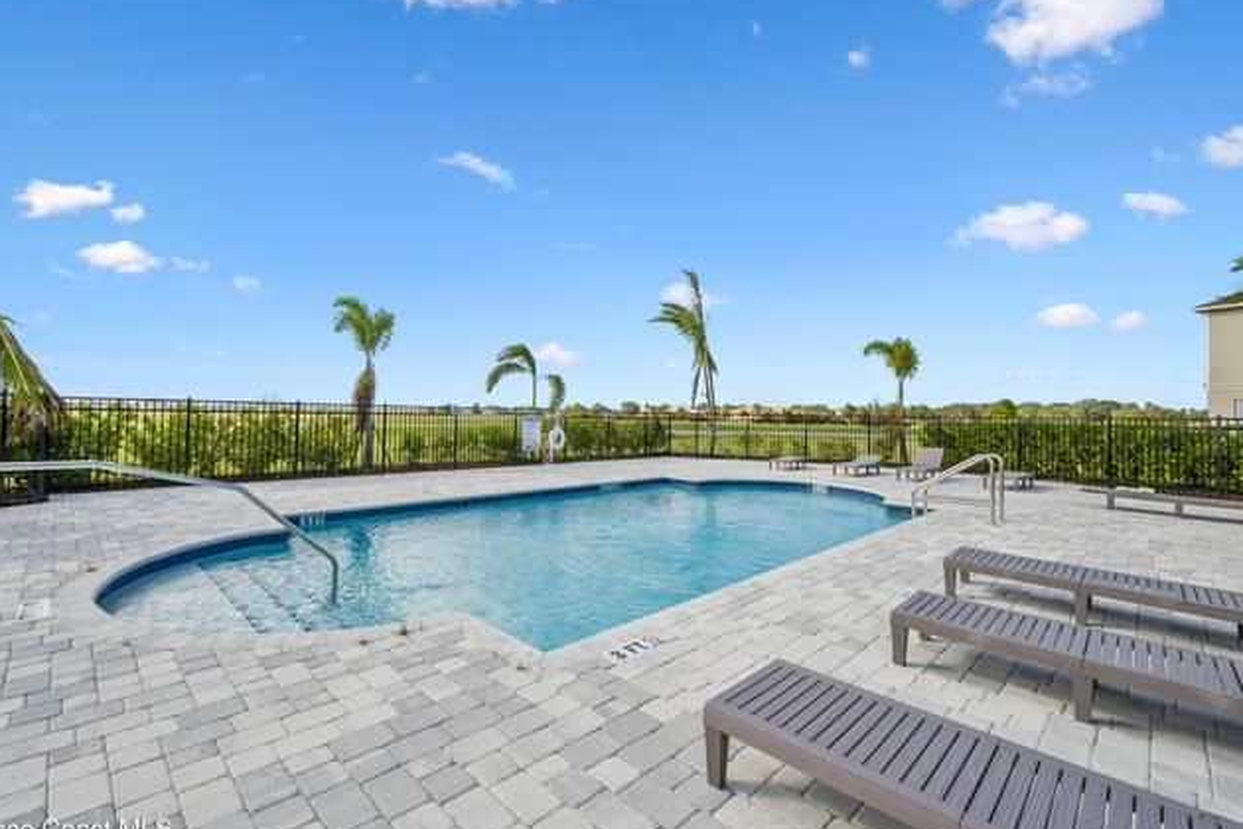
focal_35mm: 16
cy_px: 399
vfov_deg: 73.7
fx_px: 552
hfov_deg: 96.6
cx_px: 580
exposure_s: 1/250
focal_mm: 14
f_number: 8
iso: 200
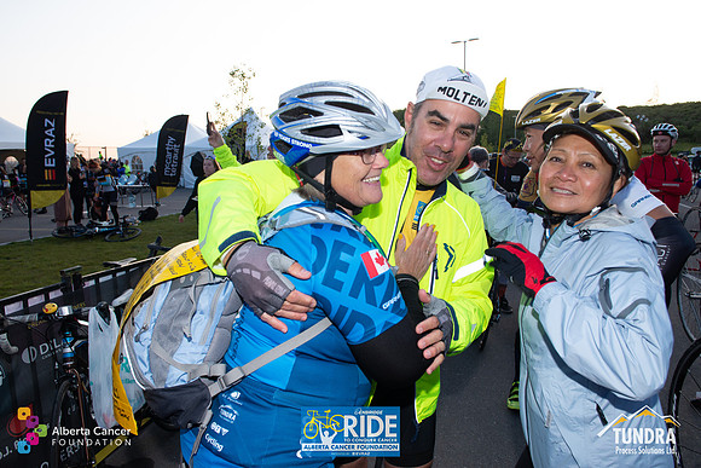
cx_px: 350
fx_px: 467
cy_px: 234
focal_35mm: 24
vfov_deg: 53.2
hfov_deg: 73.7
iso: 640
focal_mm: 24
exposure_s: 1/100
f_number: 8
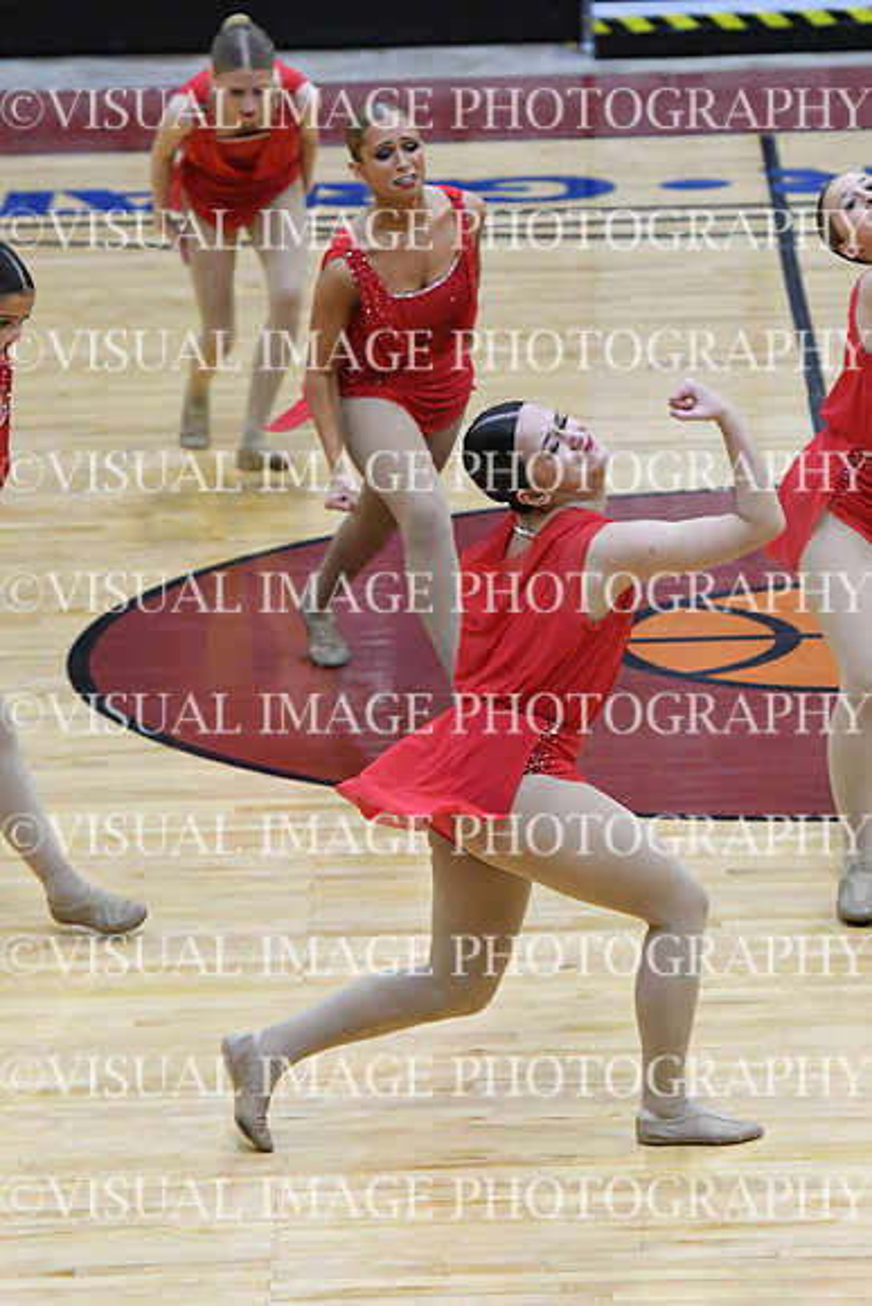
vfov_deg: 9.5
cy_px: 653
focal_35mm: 217
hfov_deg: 6.3
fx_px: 7879
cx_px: 436
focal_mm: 145
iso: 4000
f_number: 3.5
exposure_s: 1/400
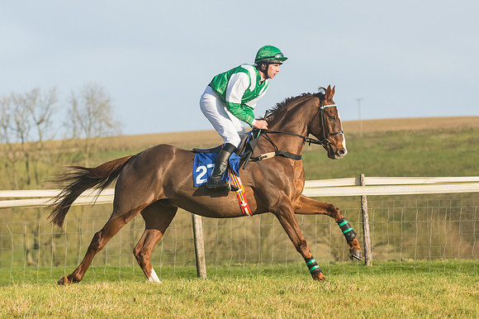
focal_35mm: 240
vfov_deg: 5.7
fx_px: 3191
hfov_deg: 8.6
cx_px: 240
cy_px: 160
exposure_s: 1/5000
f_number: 5
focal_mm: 160
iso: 400
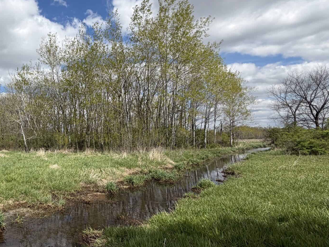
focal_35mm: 26
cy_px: 128
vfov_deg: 53.1
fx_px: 247
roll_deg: +0.7
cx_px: 52
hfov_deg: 60.1
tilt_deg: +3.9
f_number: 2.2
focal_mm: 2.22
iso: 20
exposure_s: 1/1167
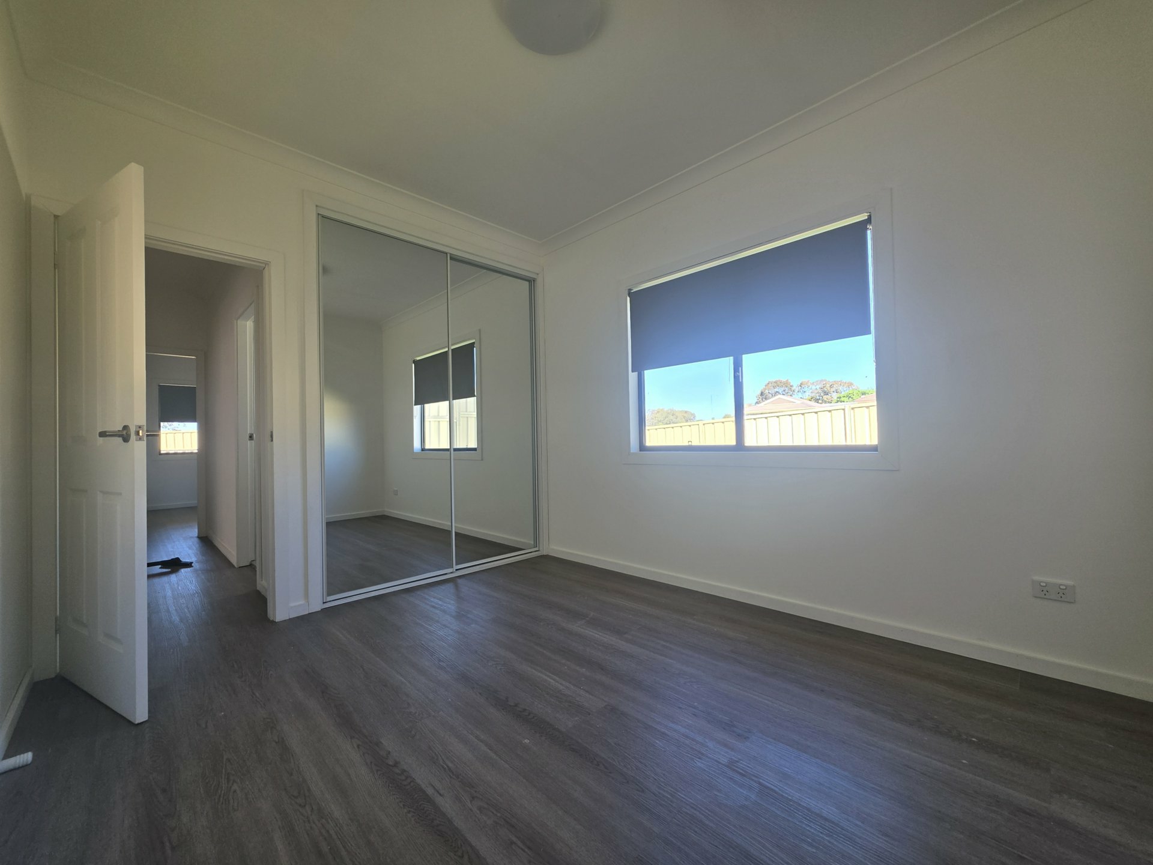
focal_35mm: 13
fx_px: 433
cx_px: 576
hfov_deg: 106.2
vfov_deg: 89.9
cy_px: 432
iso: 32
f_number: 1.9
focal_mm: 2.2
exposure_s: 1/100
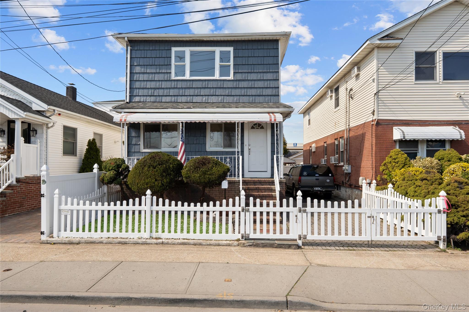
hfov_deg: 81.2
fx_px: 274
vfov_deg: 59.5
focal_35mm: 21
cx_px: 234
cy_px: 156
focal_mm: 14
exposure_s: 1/500
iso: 640
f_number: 10
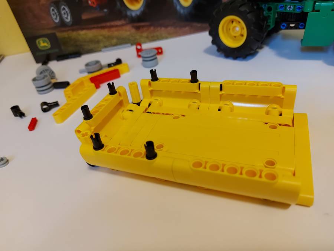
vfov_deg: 56.8
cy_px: 126
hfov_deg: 71.6
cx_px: 167
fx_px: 232
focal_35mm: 24
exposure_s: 1/50
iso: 250
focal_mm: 5.23
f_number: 1.8
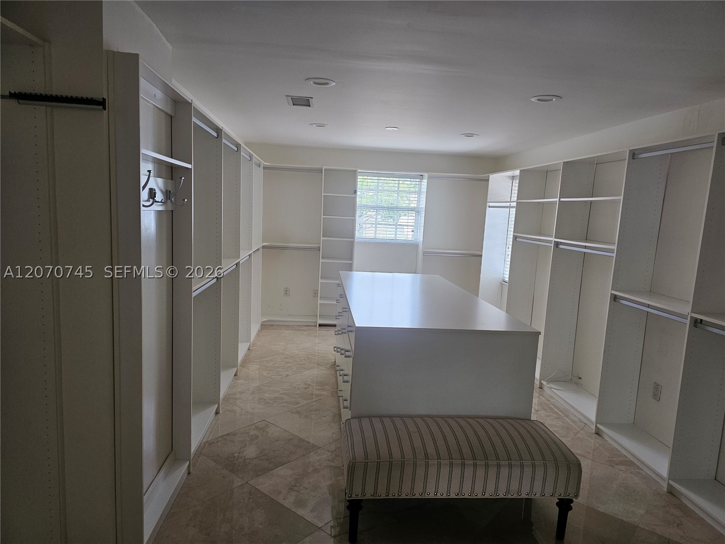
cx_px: 362
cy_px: 272
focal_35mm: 23
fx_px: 482
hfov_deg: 73.9
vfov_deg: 58.9
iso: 200
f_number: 1.7
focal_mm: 6.3
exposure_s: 1/52
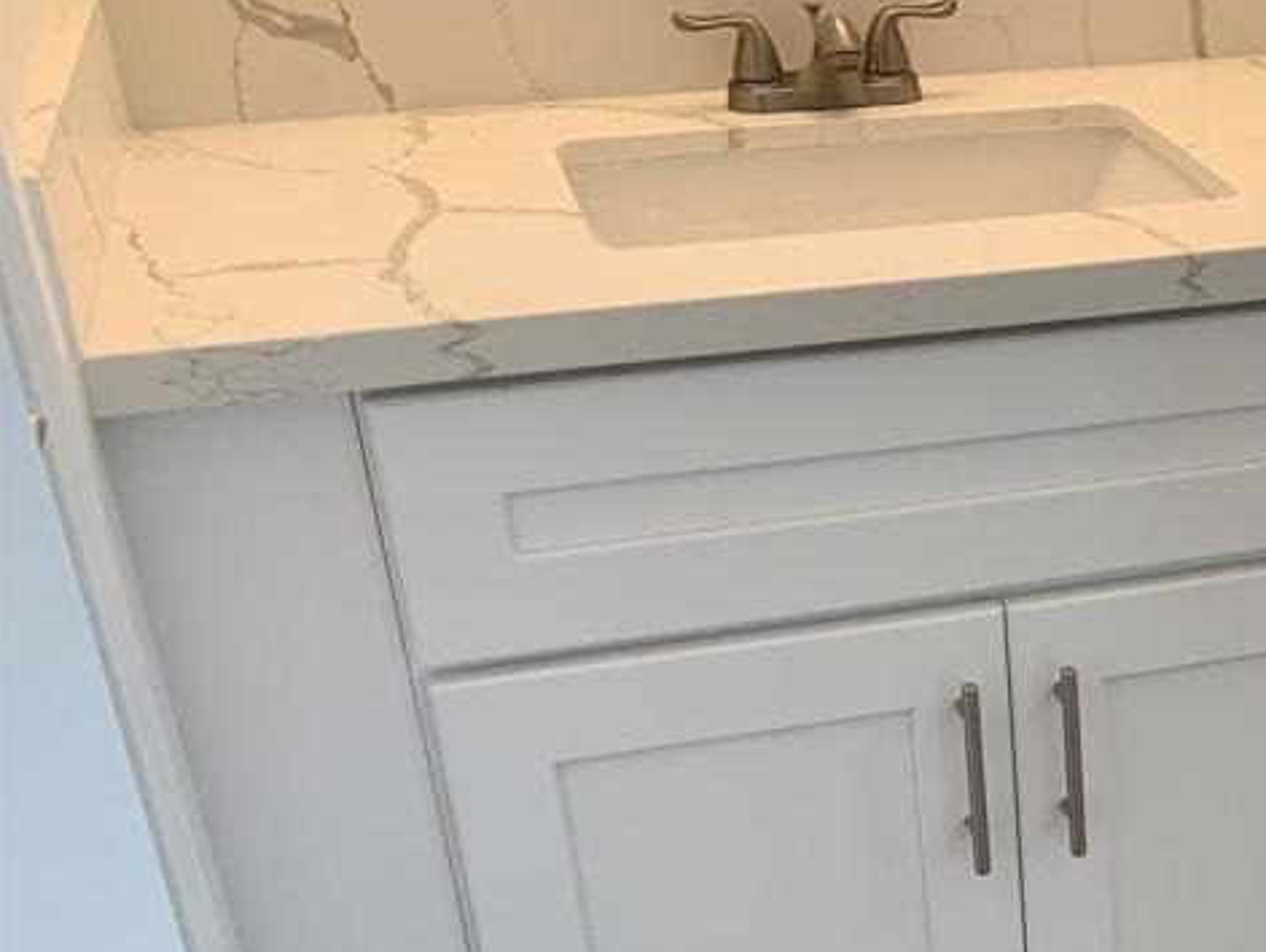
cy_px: 836
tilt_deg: -30.9
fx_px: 2306
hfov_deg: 28.1
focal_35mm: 63
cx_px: 1374
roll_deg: -0.3
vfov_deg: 22.8
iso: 50
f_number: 1.8
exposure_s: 1/120
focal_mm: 3
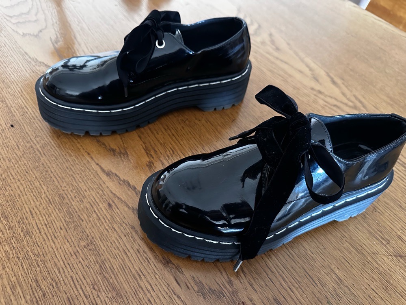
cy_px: 152
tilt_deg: -50.7
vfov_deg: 56.8
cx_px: 203
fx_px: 281
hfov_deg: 71.6
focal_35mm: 24
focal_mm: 6.86
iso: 1000
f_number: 1.78
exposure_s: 1/40
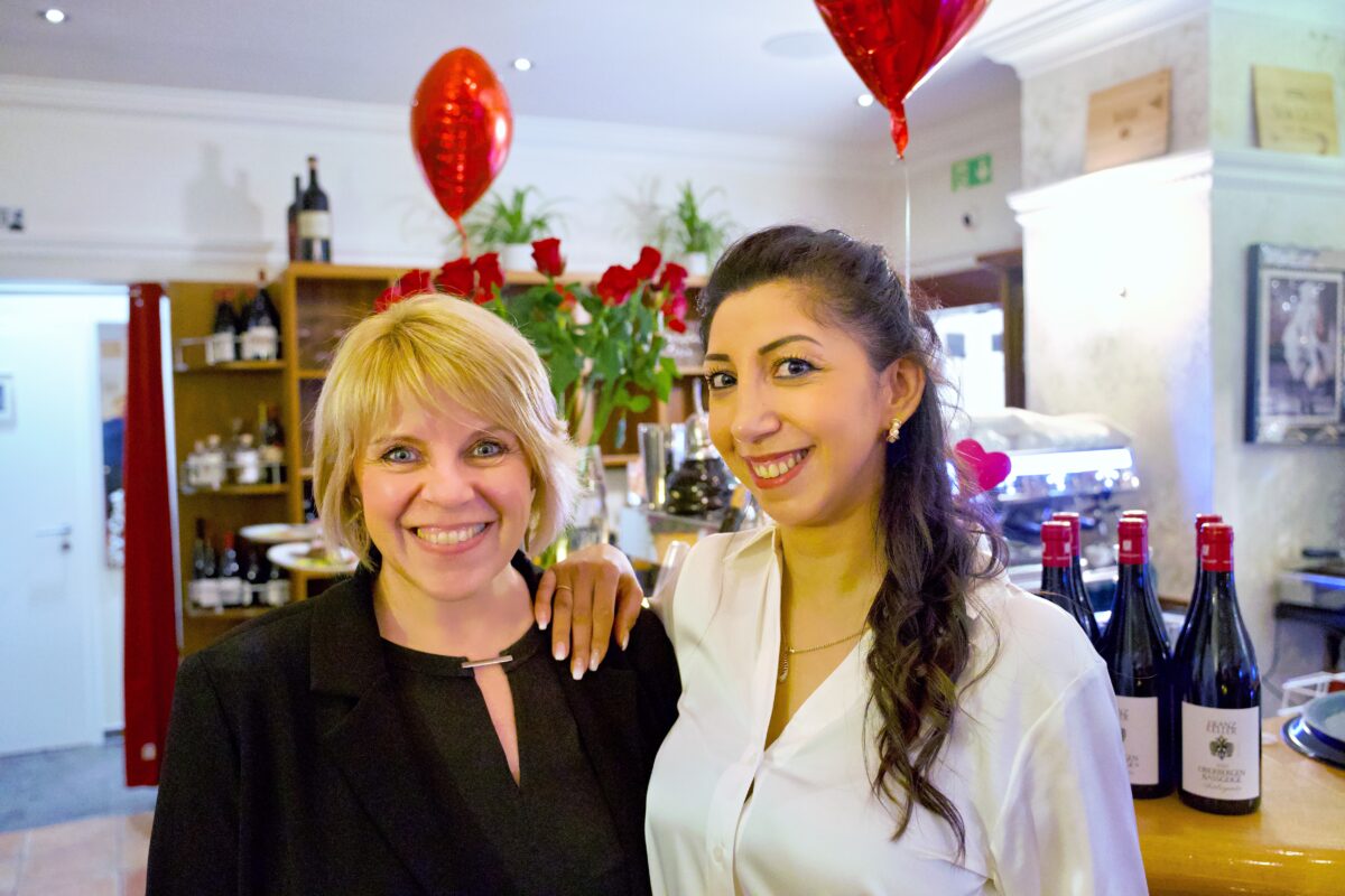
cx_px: 672
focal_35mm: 32
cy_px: 448
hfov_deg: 58.7
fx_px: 1195
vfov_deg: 41.1
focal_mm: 32
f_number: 4
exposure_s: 1/40
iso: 10000
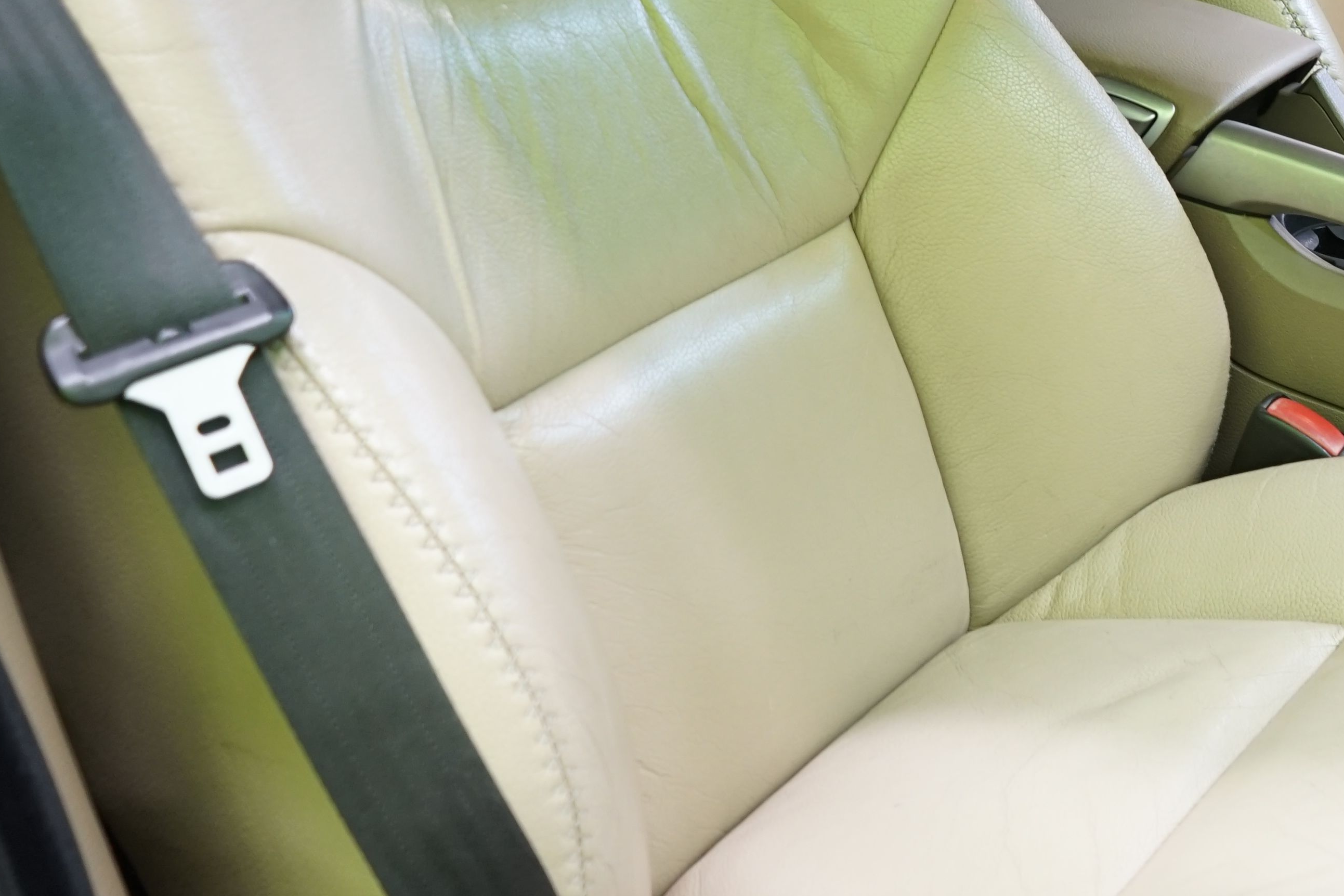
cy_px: 274
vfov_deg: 20.8
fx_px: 2426
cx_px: 1489
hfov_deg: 28.1
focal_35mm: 65
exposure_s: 1/13
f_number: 4.5
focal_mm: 28
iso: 800
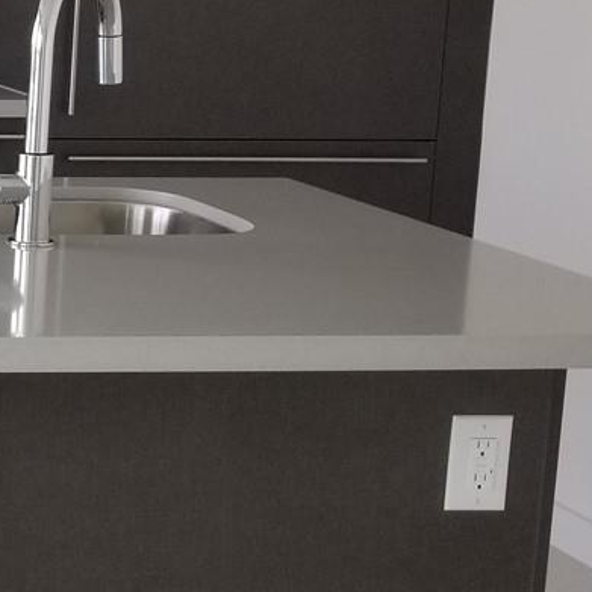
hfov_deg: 16.1
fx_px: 1819
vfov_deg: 18.4
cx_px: -410
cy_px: 192
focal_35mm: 94
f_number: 1.7
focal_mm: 4.25
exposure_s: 1/212
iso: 50
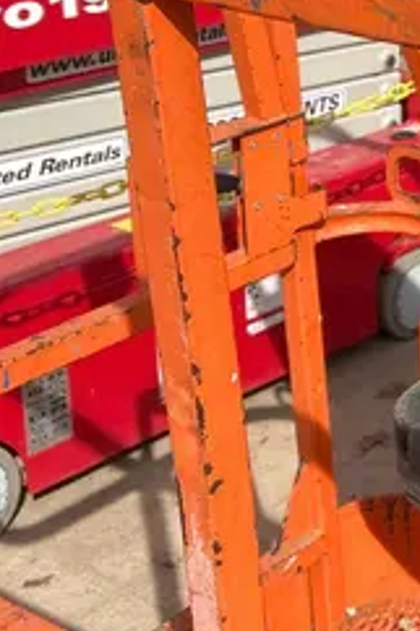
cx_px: 715
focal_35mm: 82
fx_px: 1437
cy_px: 51
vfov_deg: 24.0
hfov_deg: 14.9
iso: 50
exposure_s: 1/4274
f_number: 1.5
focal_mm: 5.7
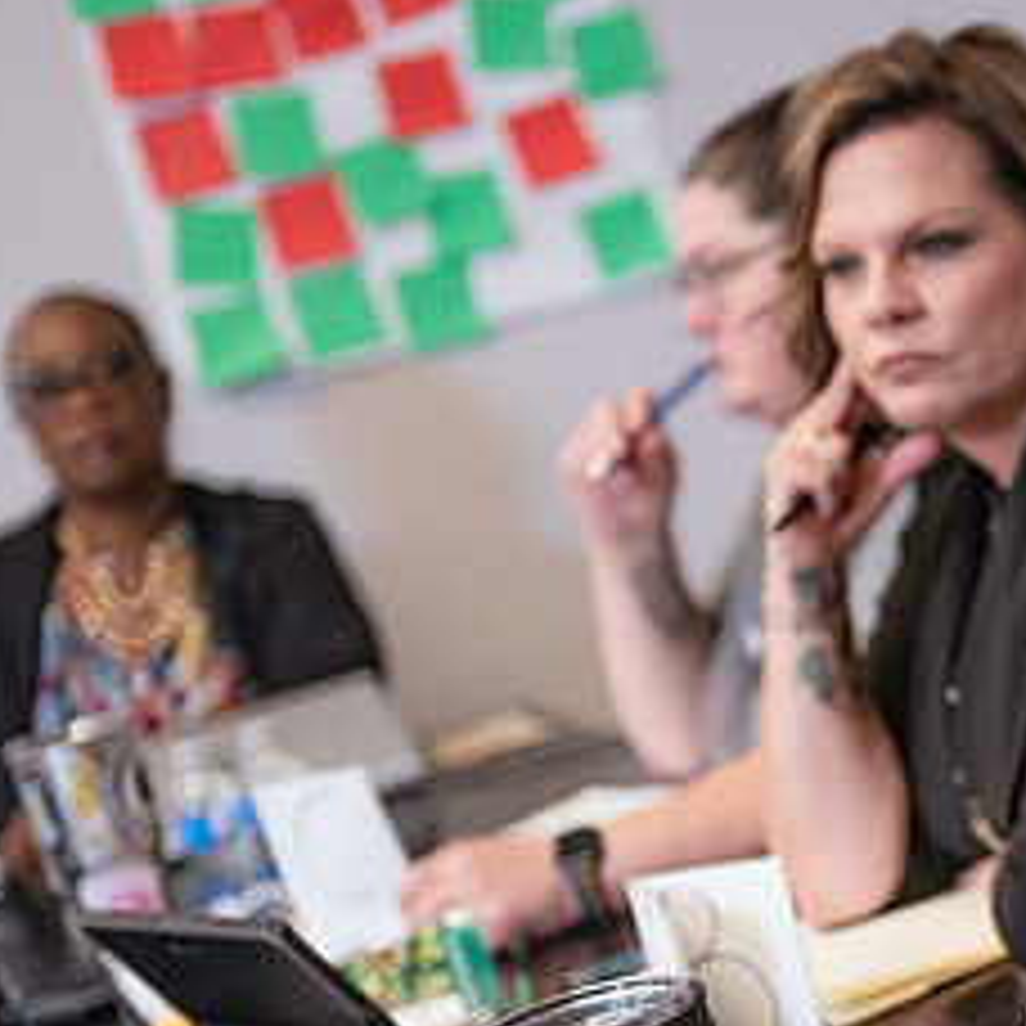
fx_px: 4058
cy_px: 682
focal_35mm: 121
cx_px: 1058
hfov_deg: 14.2
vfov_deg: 14.4
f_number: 2.8
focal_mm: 56
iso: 800
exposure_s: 1/160
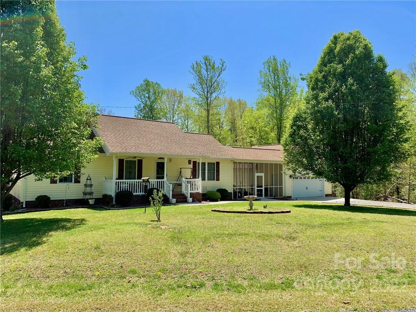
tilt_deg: +4.3
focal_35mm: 26
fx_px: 312
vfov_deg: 53.1
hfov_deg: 67.3
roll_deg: -1.5
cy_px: 156
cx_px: 208
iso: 25
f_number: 1.8
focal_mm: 4.25
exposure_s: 1/1953
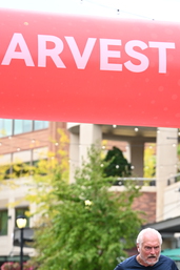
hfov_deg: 8.3
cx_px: 176
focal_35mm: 165
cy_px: 257
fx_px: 1239
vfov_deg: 12.3
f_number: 2.8
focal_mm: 77
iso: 640
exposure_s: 1/1250
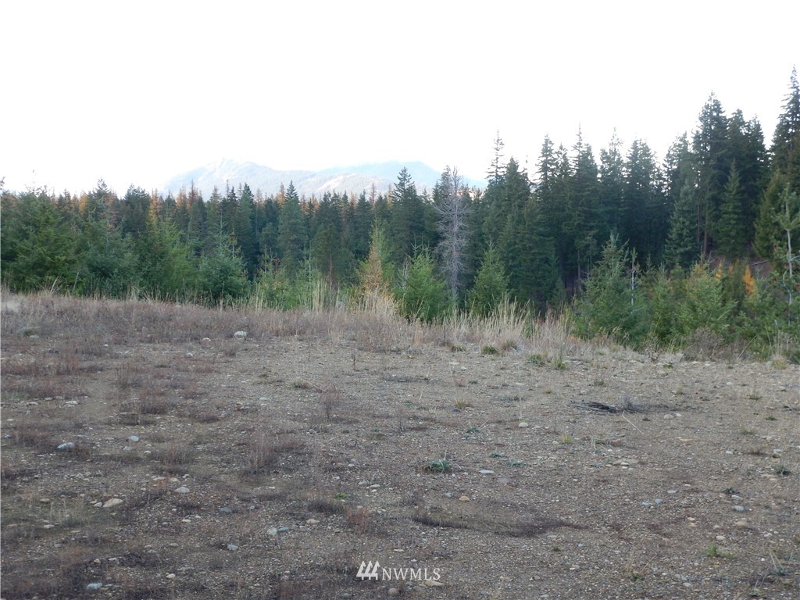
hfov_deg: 39.7
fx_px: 1109
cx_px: 400
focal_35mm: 48
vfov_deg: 30.3
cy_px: 300
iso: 125
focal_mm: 8.5
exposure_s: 1/50
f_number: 4.3
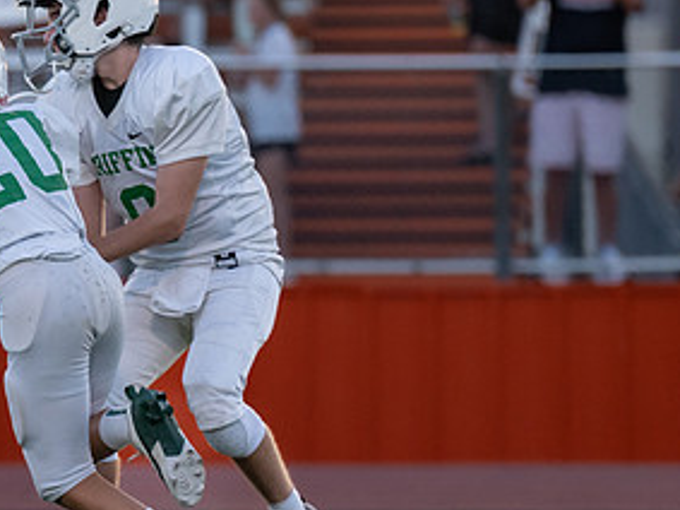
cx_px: 3
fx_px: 14472
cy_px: 298
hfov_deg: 2.7
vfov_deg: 2.0
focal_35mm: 737
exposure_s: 1/1000
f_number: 2.8
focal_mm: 200
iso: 640
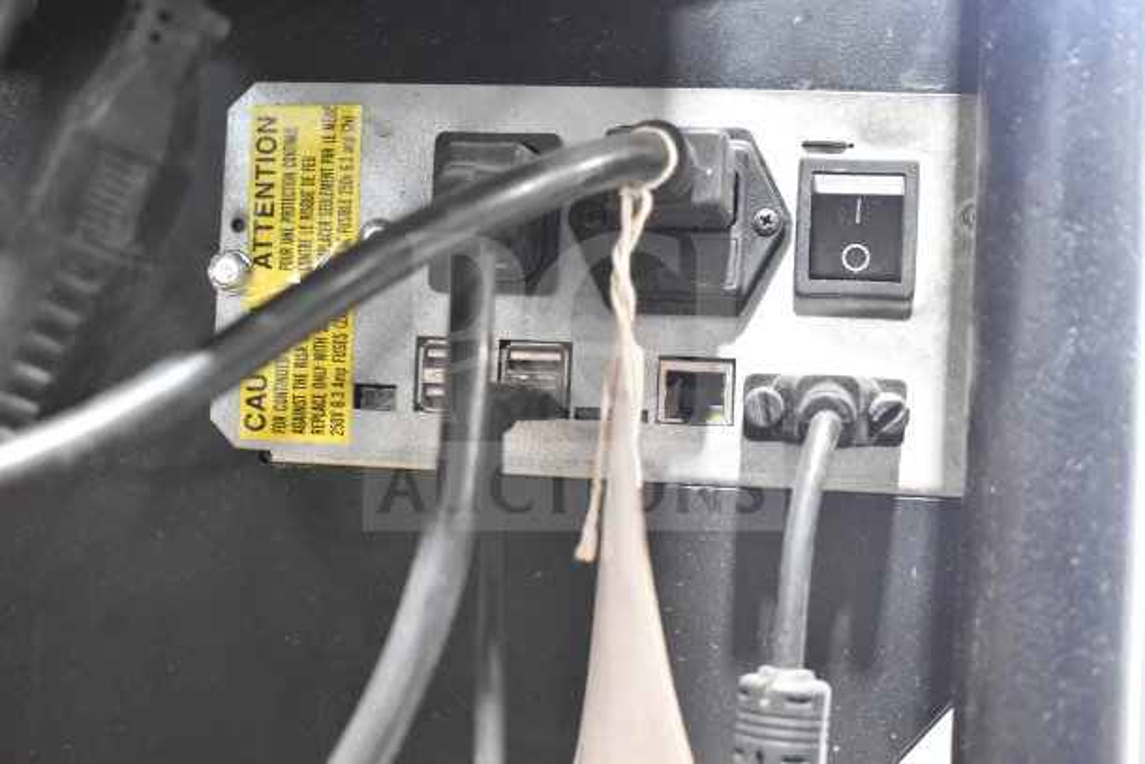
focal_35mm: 46
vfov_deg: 29.0
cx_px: 572
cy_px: 382
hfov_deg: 42.3
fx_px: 1479
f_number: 4.2
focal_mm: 31
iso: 5600
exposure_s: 1/50
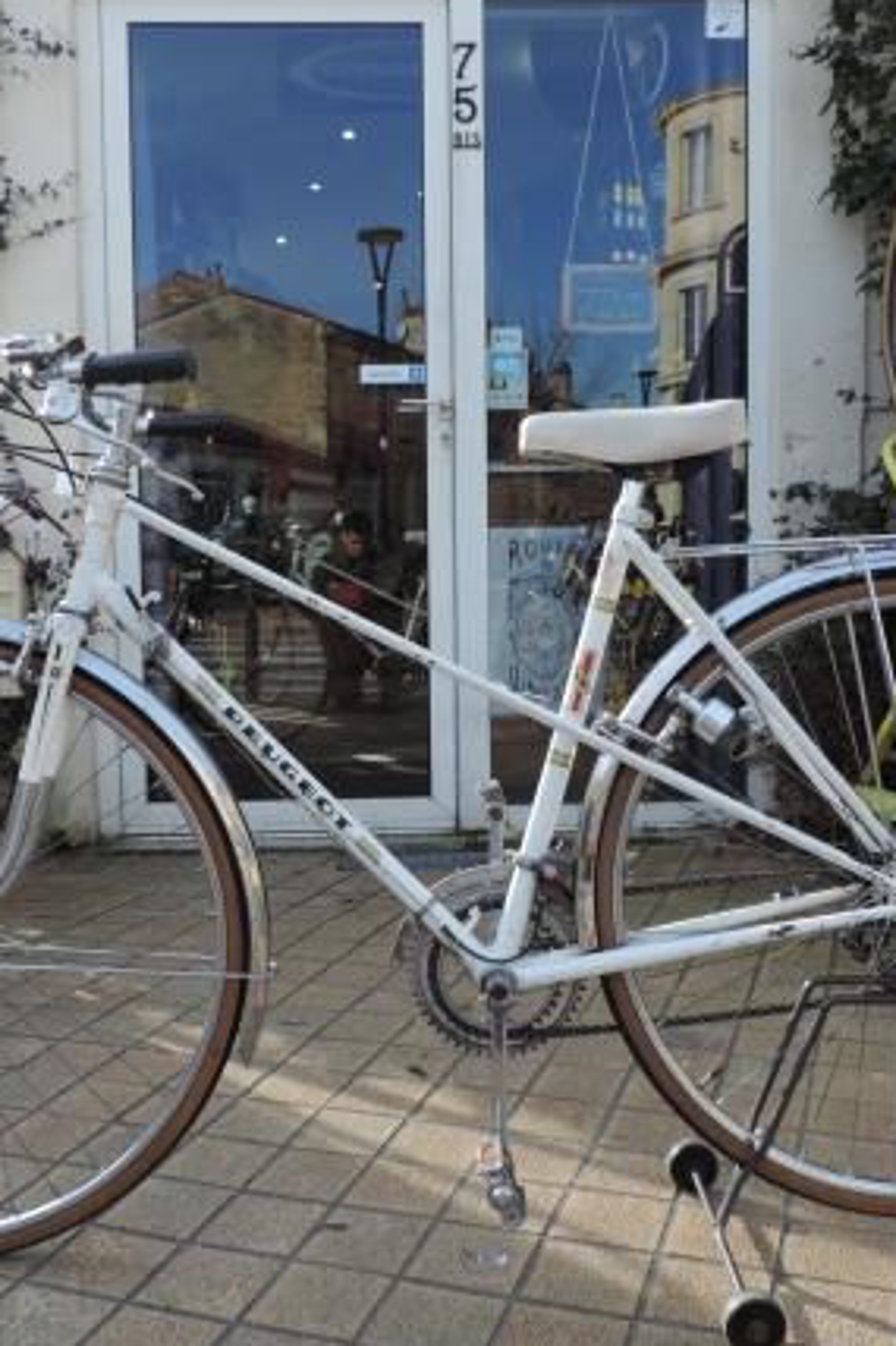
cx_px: 415
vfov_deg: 54.5
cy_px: 673
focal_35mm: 35
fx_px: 1308
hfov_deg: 37.8
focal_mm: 4.3
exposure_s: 1/320
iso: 80
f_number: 3
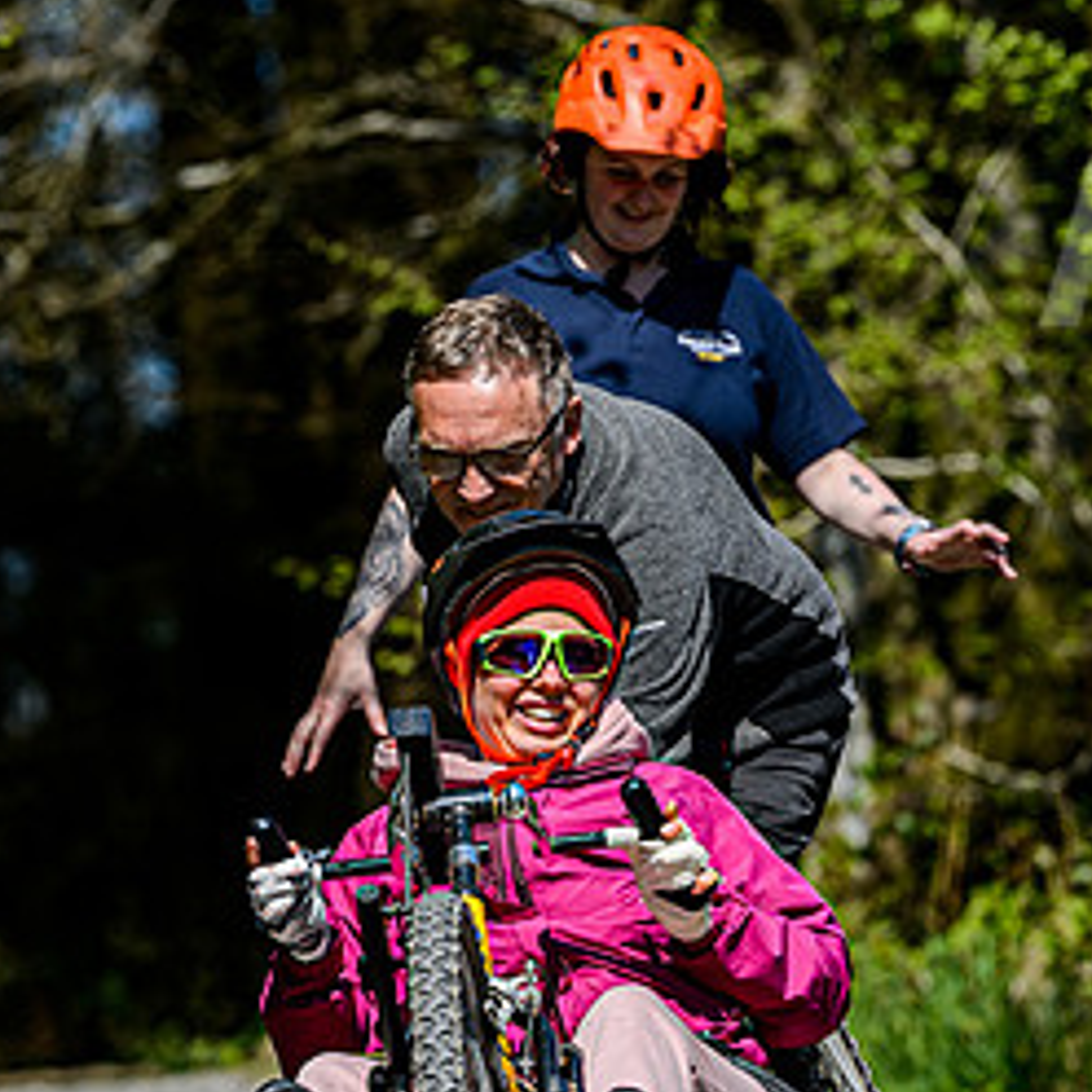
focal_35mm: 397
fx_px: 14169
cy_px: 762
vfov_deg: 4.4
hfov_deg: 4.4
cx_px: 440
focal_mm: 200
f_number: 5
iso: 125
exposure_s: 1/640
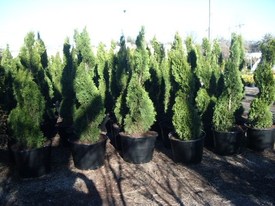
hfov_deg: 51.4
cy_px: 103
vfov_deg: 39.7
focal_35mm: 36
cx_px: 138
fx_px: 286
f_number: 3.1
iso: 80
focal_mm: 6.3
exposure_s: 1/250
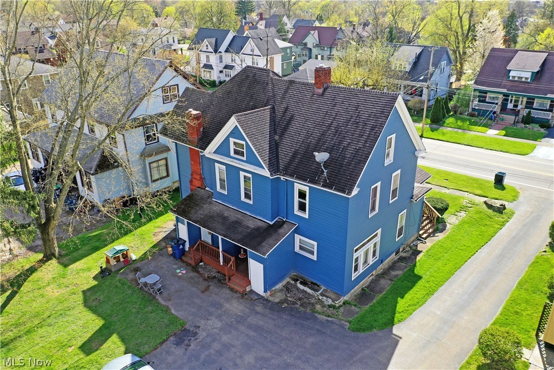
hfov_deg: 65.5
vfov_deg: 46.4
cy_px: 185
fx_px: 431
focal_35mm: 28
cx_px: 277
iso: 100
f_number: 4
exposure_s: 1/120
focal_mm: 10.26
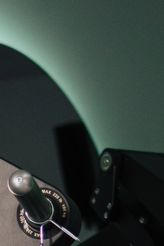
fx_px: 1770
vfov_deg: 7.7
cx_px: 11
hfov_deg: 5.3
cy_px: 465
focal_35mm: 259
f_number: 1.4
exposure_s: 1/200
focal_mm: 33
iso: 800
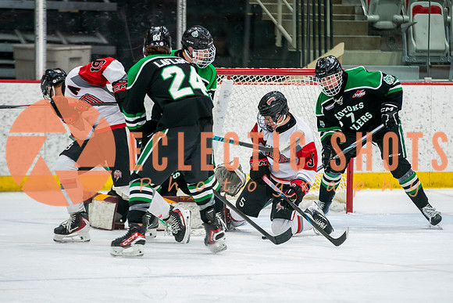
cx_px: 247
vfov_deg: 4.9
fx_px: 3528
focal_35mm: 280
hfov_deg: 7.3
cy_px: 181
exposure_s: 1/640
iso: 1250
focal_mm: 200
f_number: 2.8
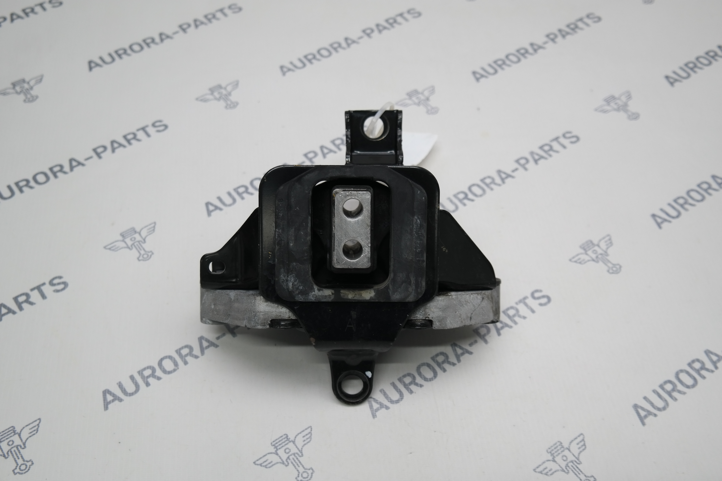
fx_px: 882
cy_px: 240
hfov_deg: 44.5
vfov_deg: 30.5
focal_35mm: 44
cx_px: 361
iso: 200
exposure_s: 1/100
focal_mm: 29
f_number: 4
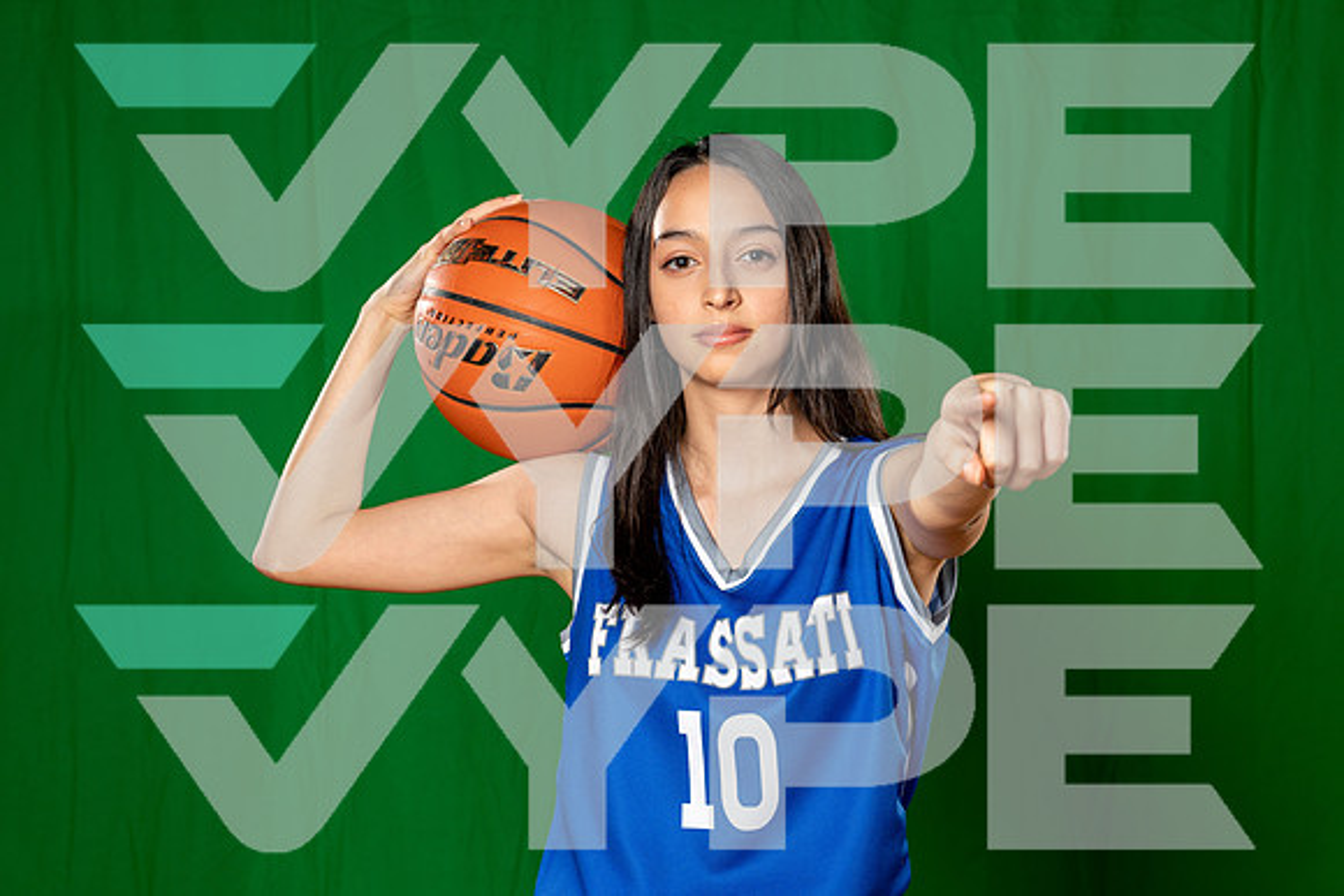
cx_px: 672
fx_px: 2539
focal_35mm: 68
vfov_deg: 20.0
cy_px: 448
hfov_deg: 29.6
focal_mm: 68
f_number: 8
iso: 250
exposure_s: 1/250
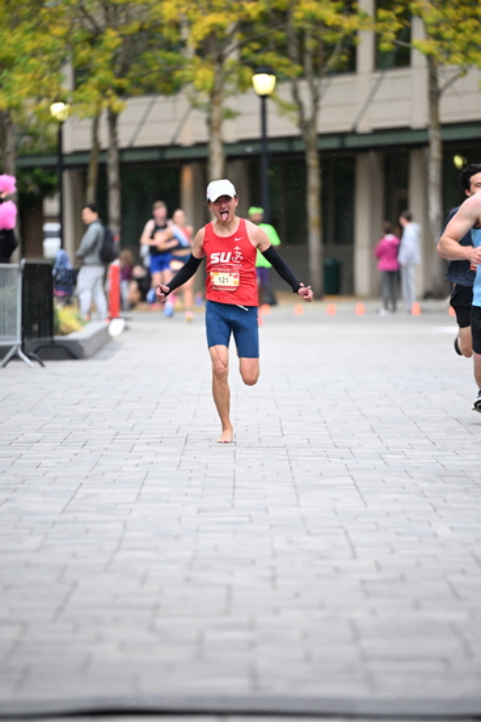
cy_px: 361
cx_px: 240
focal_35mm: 200
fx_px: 4005
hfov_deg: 6.9
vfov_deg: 10.3
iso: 1250
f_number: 2.8
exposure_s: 1/1250
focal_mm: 200
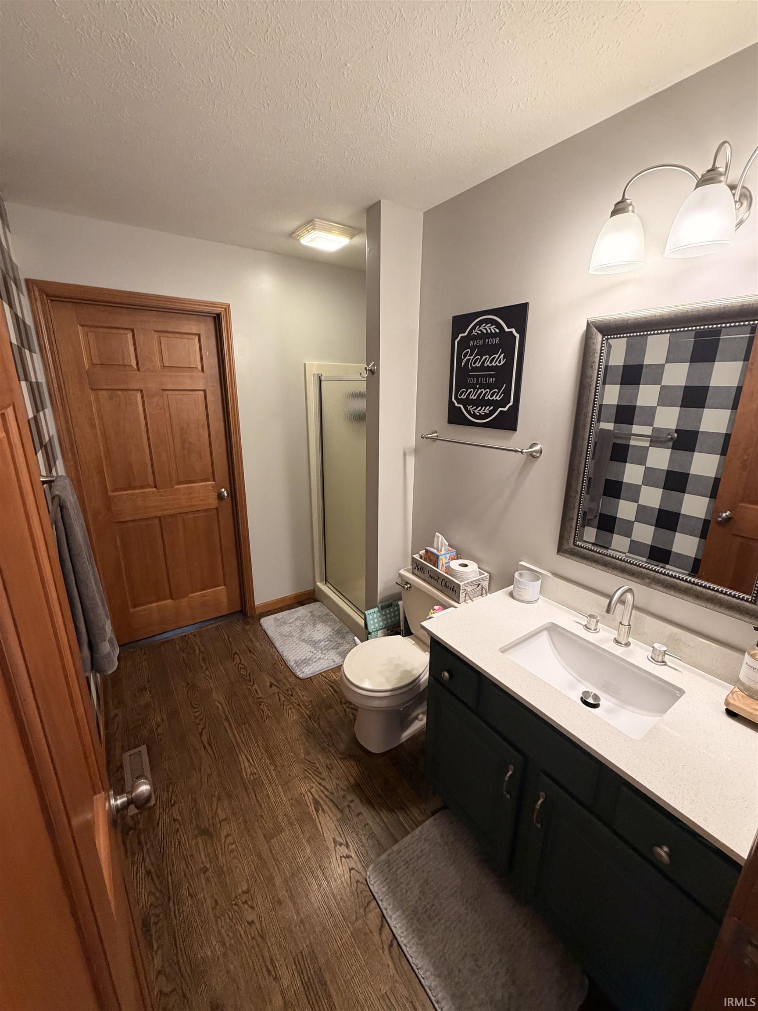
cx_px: 379
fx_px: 409
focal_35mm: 14
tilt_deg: -15.8
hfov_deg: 85.7
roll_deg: -0.5
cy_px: 506
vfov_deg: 102.1
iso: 320
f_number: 2.2
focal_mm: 2.22
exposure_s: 1/60
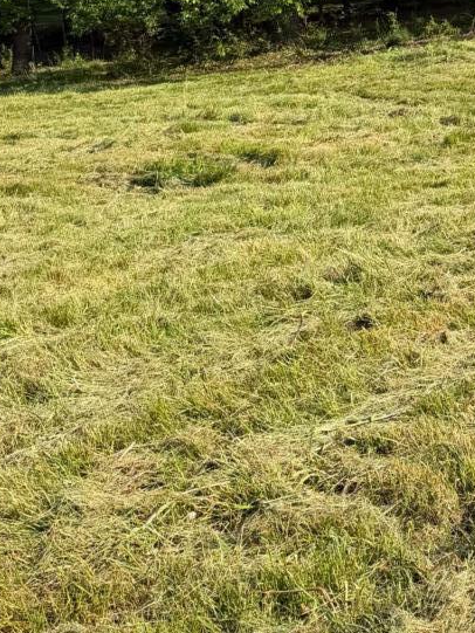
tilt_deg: -6.6
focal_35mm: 71
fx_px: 1299
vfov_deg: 26.0
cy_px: 4
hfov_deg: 19.2
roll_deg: +2.7
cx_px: 610
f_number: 1.78
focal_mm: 6.76
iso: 80
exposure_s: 1/2232
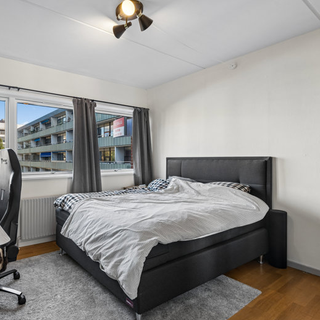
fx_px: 220
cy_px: 160
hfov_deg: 67.4
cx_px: 78
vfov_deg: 72.1
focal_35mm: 21
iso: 160
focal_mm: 16
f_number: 8
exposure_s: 1/25
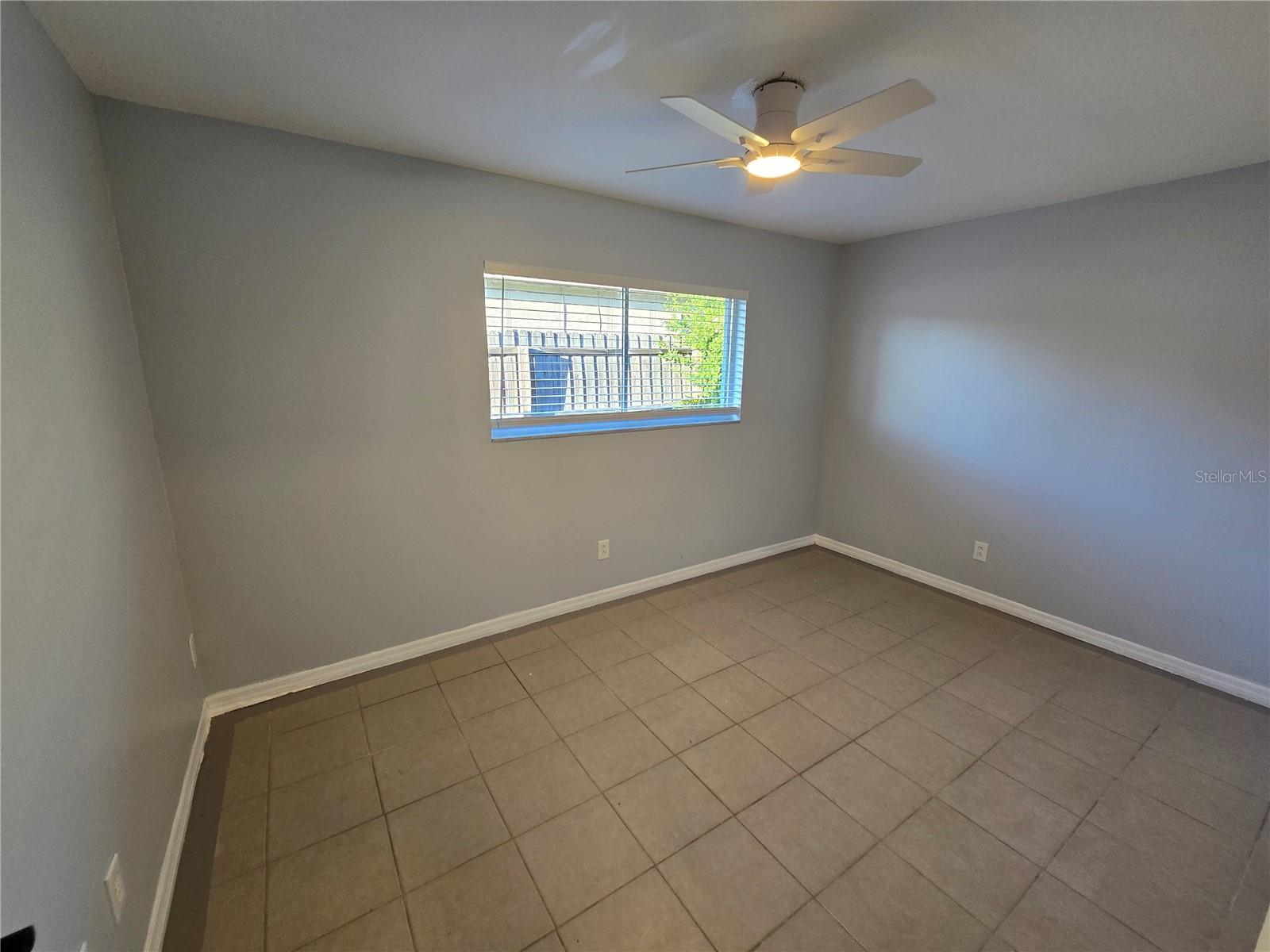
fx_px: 477
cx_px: 635
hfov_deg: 106.2
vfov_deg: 89.9
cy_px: 476
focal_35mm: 13
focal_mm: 2.2
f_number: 2.2
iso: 80
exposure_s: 1/60
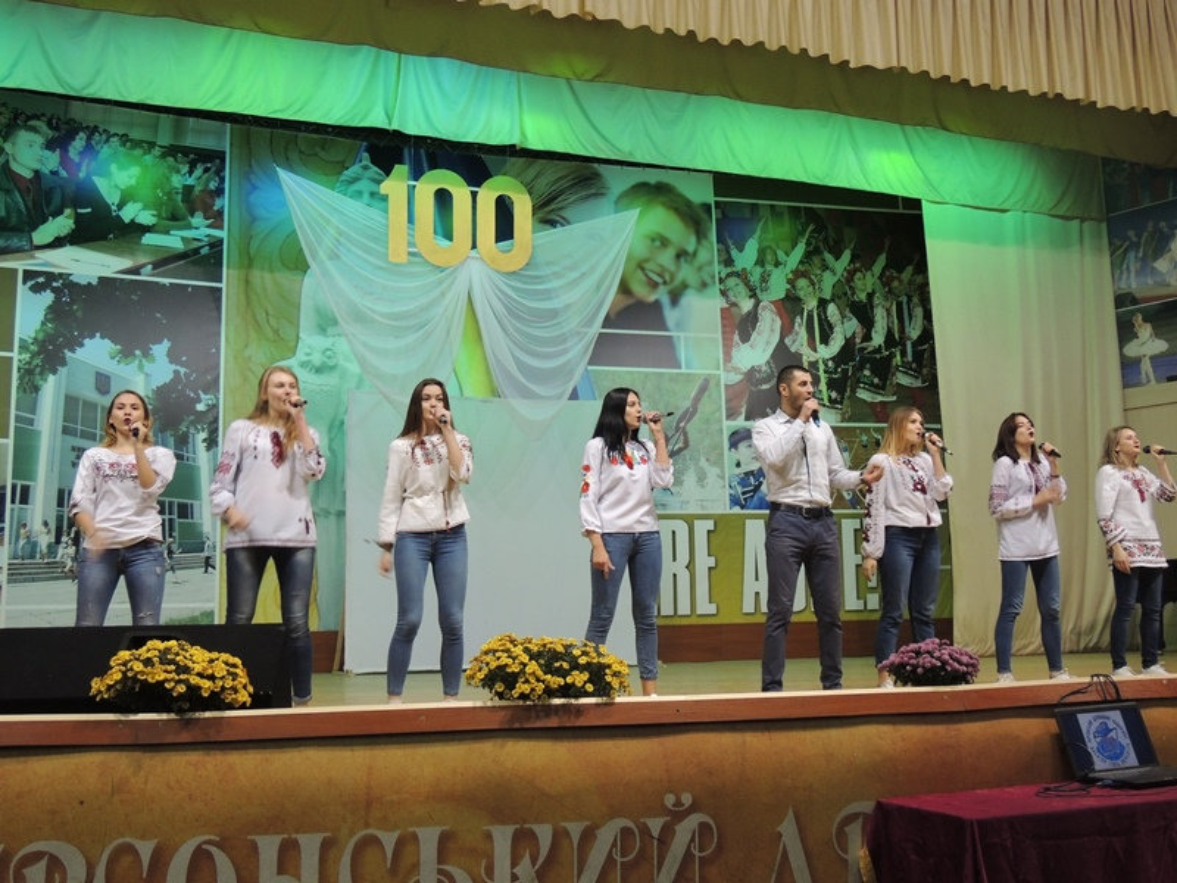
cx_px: 588
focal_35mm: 35
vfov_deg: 40.7
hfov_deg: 52.6
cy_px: 442
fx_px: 1190
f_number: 3.3
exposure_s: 1/30
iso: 400
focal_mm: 6.2
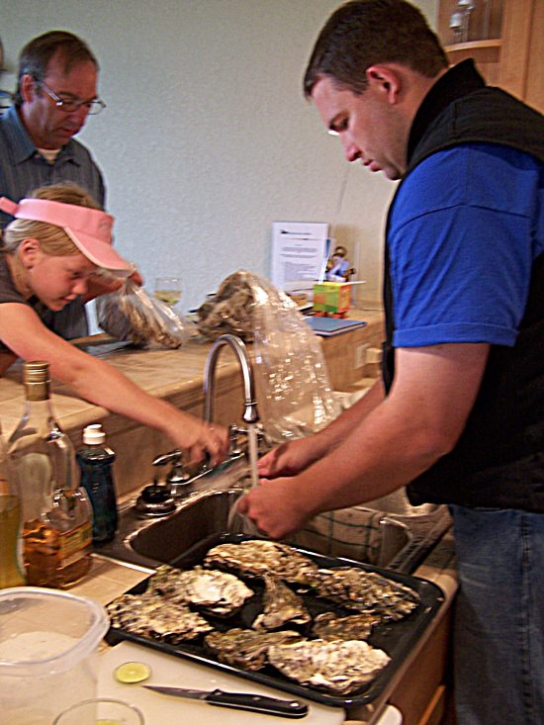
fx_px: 796
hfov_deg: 37.7
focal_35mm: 38
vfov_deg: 49.0
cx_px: 272
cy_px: 362
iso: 140
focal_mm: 6.3
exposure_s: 1/20
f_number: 2.8
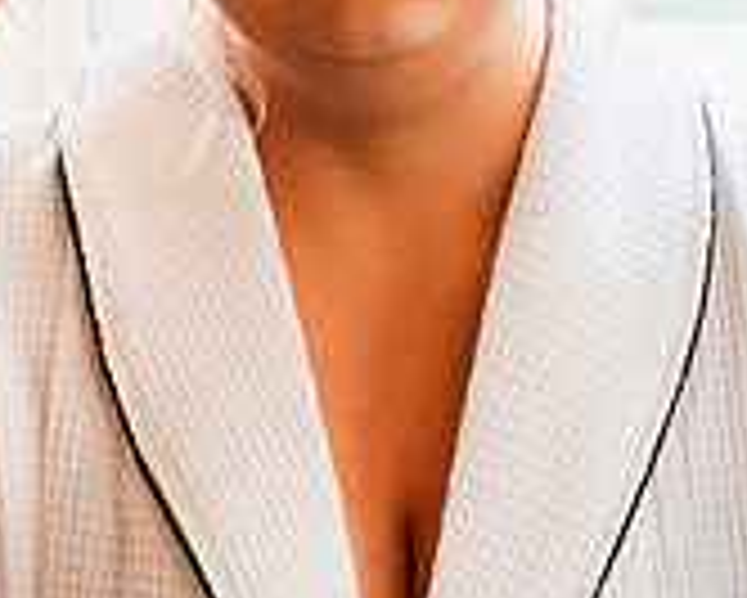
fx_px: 5965
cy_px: 70
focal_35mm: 270
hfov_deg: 7.2
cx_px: 378
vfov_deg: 5.7
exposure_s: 1/60
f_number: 4
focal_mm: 55
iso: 400
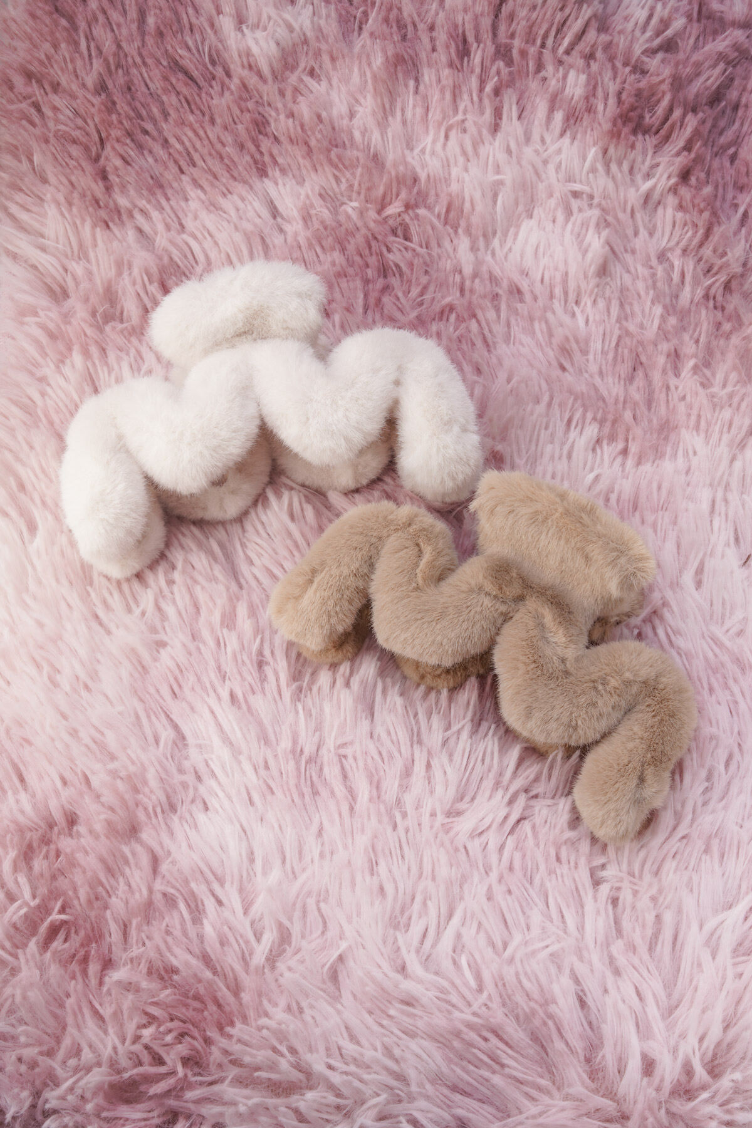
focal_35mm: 35
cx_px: 376
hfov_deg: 37.9
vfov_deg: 54.4
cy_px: 564
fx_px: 1097
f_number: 16
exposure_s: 1/40
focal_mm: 35
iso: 100
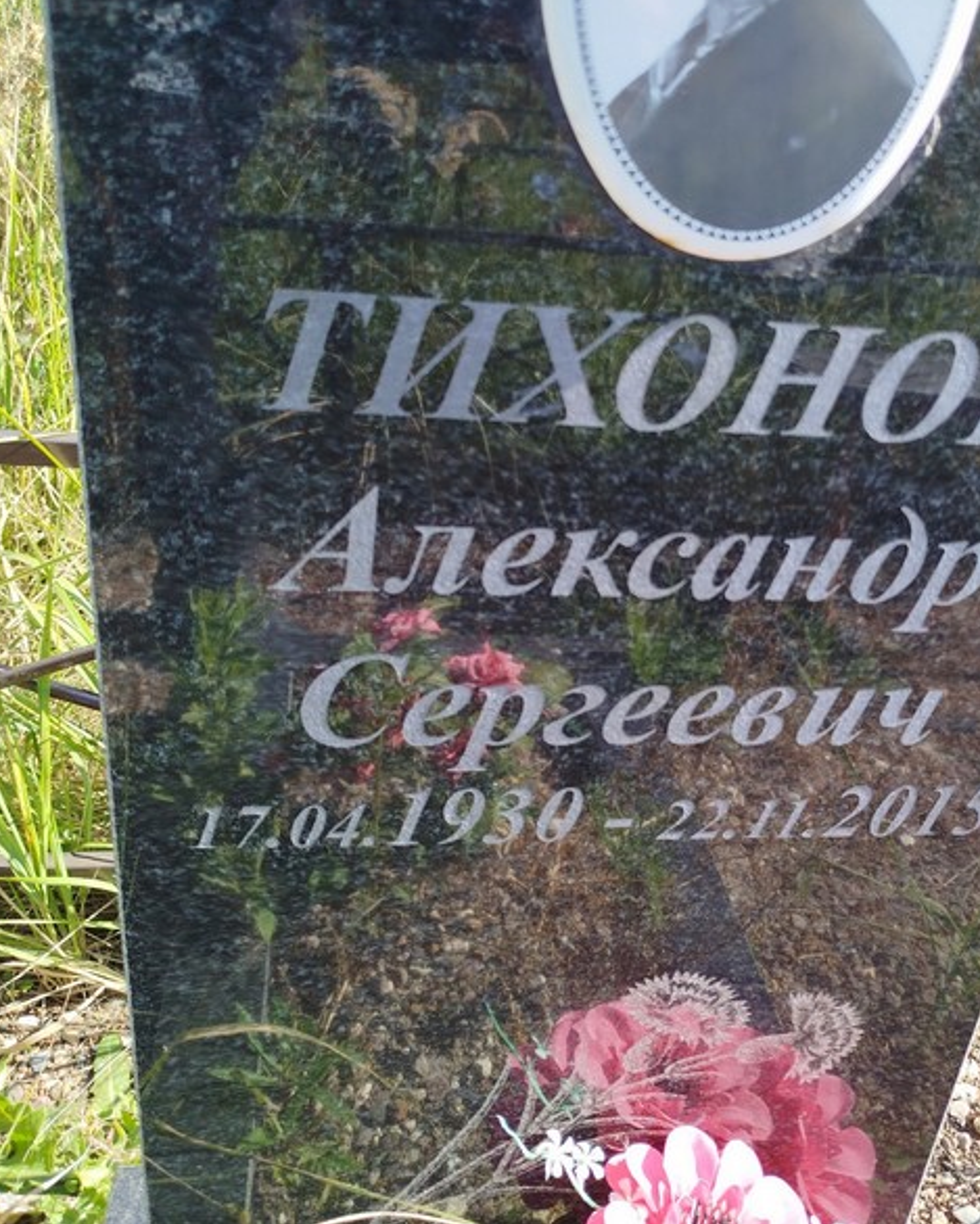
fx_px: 1160
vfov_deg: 55.7
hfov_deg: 45.6
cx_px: 575
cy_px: 602
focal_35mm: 32
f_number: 1.7
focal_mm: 5.31
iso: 50
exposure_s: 1/273
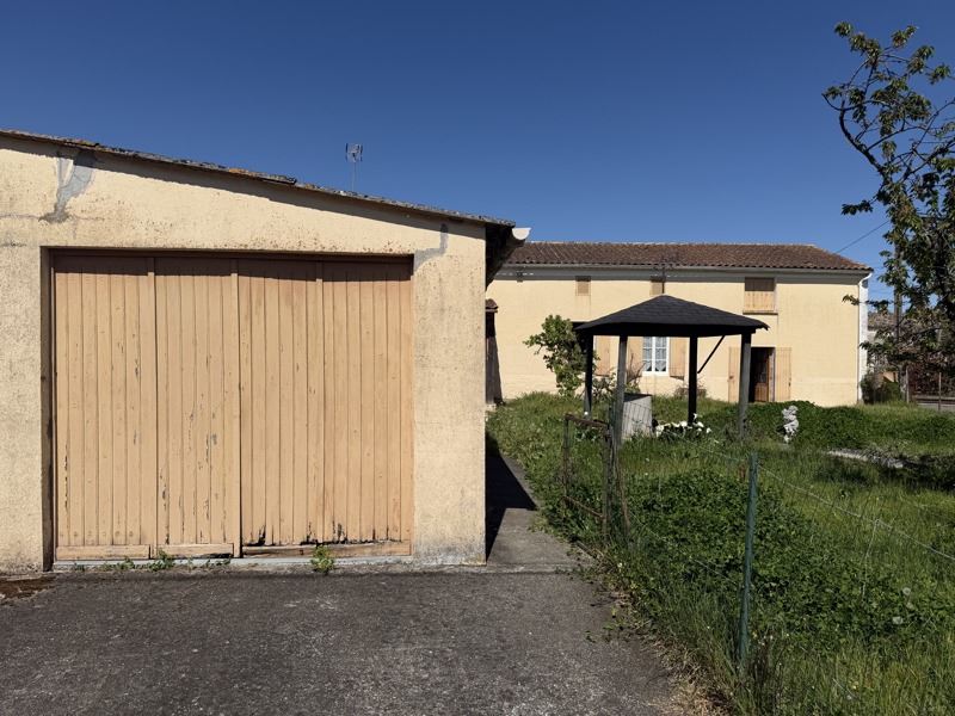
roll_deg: -0.9
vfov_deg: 56.8
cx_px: 478
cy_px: 358
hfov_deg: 71.6
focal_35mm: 24
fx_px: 662
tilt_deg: +1.4
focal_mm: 6.76
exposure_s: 1/9091
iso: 80
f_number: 1.78
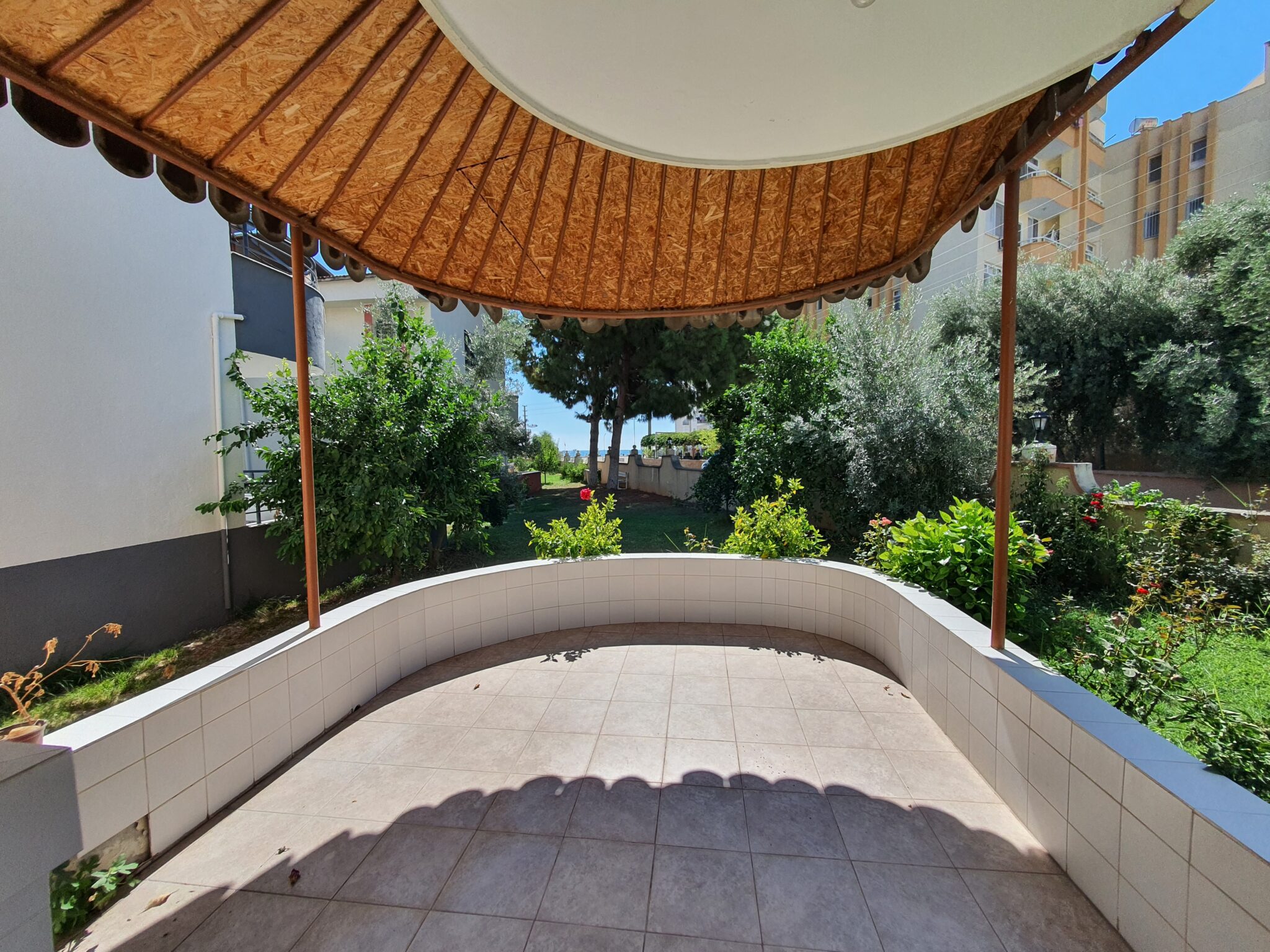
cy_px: 476
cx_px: 635
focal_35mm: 13
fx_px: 477
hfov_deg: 106.2
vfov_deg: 89.9
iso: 50
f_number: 2.2
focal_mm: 1.8
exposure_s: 1/1104
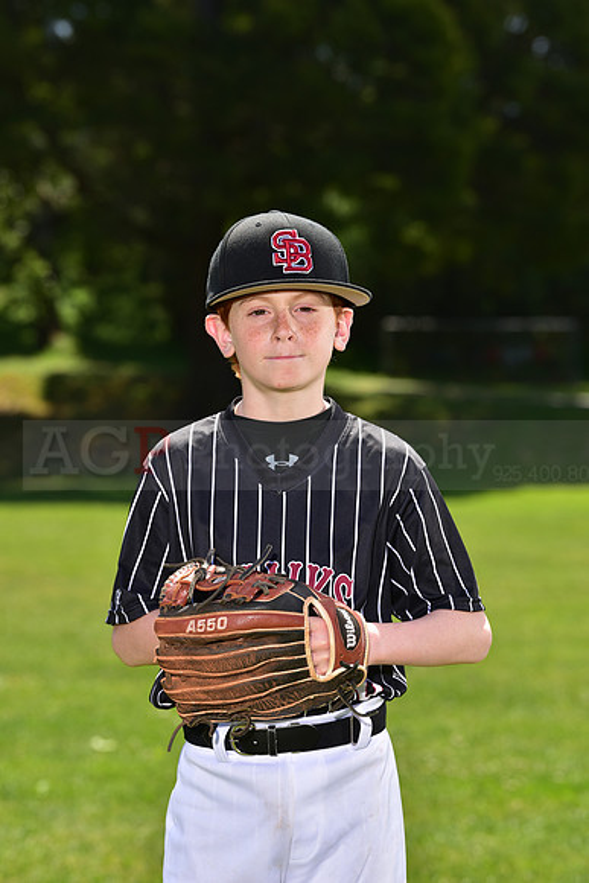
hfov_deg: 10.2
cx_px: 294
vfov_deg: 15.2
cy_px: 442
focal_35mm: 135
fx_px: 3311
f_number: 6.3
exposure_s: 1/250
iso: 100
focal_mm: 135
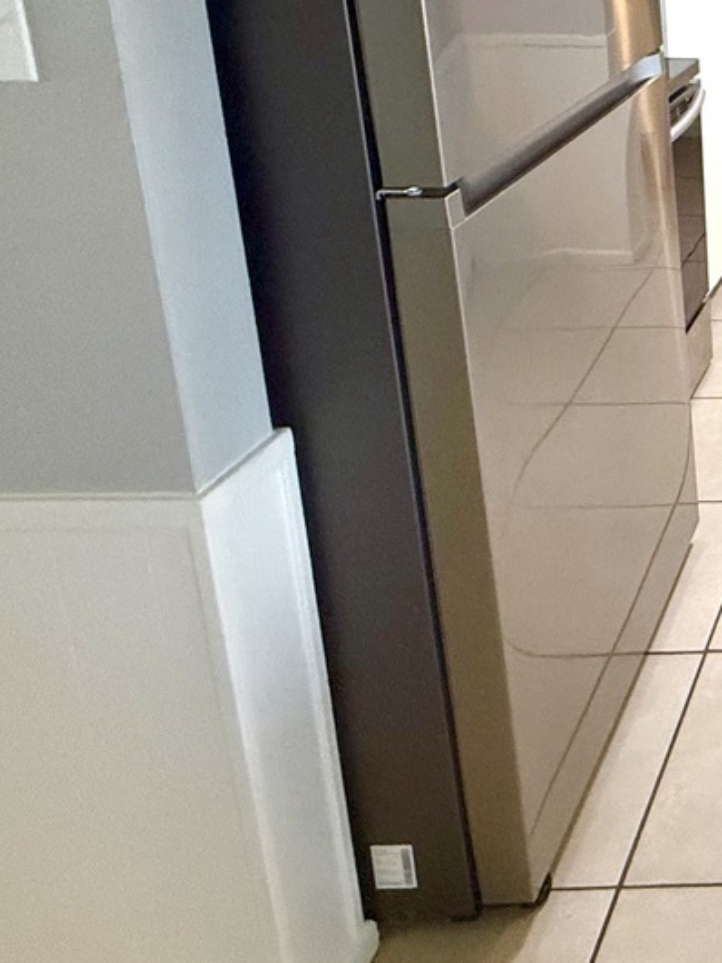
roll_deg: -2.0
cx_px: 1074
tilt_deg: -11.9
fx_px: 1057
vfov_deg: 43.6
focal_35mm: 38
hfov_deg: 27.0
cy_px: 53
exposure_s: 1/120
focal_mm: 2.22
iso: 320
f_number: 2.2
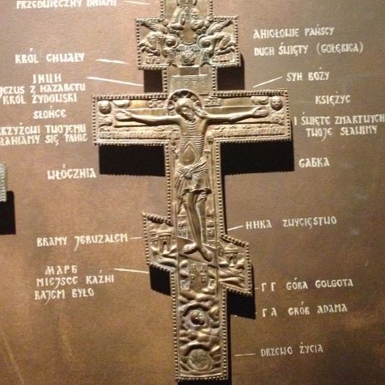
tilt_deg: -2.0
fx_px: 654
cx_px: 210
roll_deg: +2.3
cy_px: 192
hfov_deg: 32.8
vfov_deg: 32.8
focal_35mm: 52
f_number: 2.4
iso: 800
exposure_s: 1/15
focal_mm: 4.28
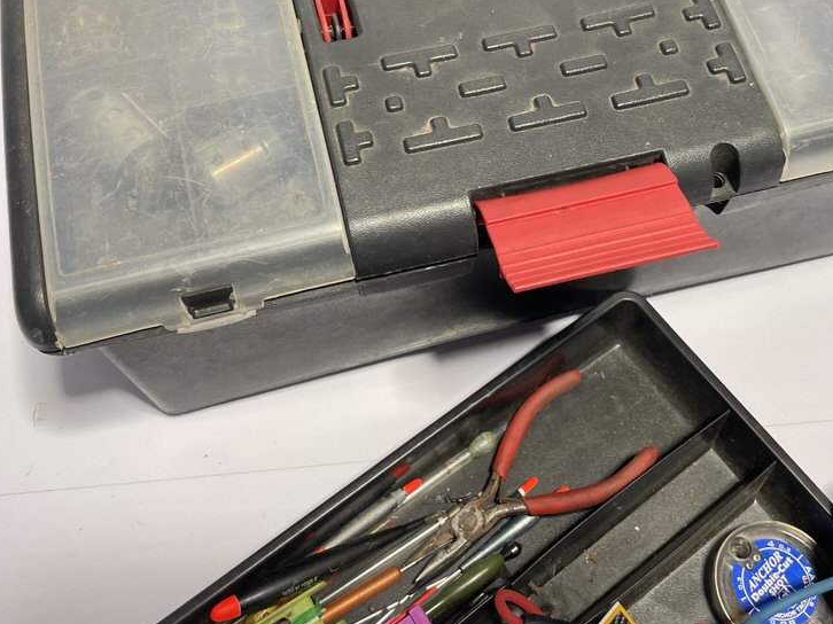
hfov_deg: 43.8
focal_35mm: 43
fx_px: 1034
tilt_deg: -49.6
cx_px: 442
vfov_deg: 32.7
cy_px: 128
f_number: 1.6
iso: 40
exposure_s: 1/100
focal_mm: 4.2
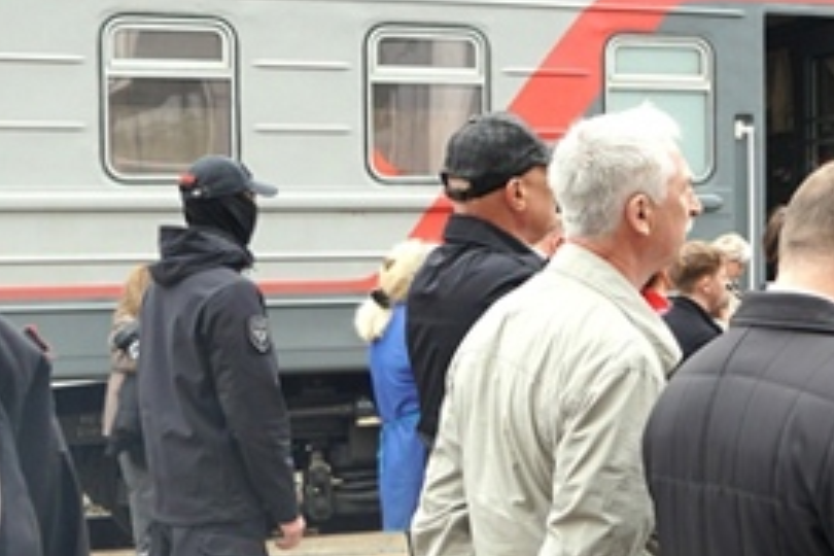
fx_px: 1737
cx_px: 646
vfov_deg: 18.1
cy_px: 368
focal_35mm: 75
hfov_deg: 26.6
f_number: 4
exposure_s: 1/160
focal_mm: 18
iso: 100
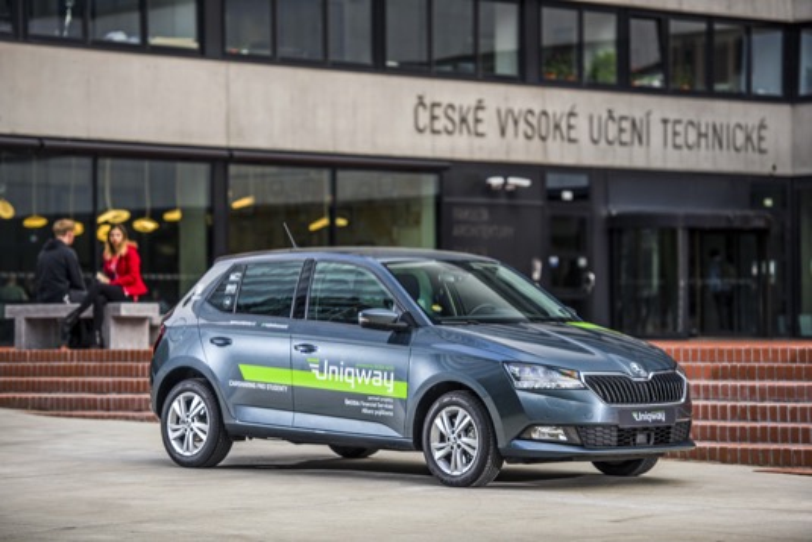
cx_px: 406
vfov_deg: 10.2
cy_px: 271
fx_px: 3046
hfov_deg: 15.2
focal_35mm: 135
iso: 200
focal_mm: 135
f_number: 2.8
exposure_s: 1/250
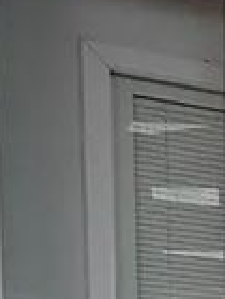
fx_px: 737
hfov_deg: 13.3
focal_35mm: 85
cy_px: 507
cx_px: 527
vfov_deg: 18.8
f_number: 2.2
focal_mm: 2.22
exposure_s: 1/853
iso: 50
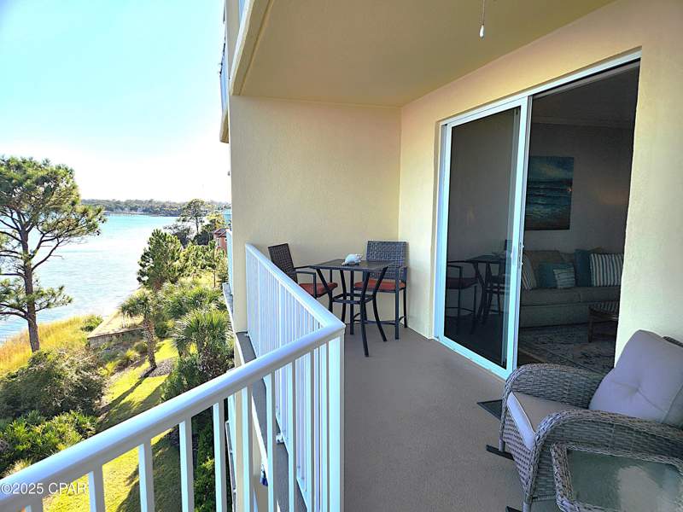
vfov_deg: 58.9
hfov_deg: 73.9
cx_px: 342
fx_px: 454
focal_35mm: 23
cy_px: 256
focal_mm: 5.4
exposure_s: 1/852
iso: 20
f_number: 1.8
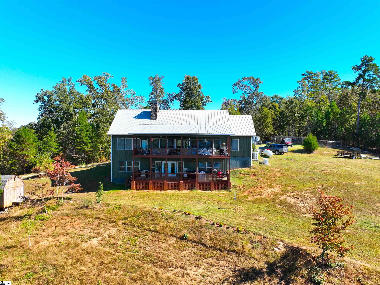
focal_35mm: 24
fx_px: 263
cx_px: 190
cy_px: 142
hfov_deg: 71.6
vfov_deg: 56.8
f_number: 2.8
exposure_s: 1/100
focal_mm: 12.29
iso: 120
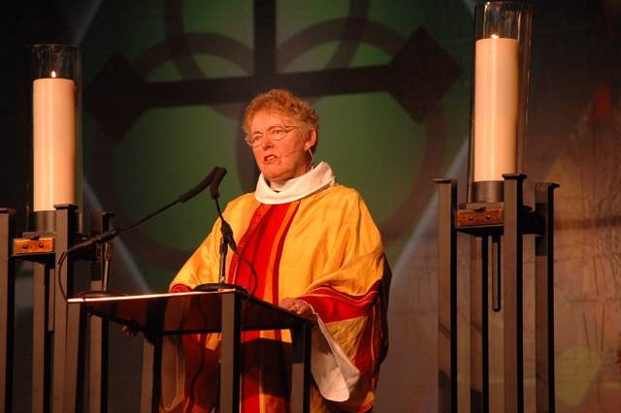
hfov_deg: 10.2
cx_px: 310
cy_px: 206
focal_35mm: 202
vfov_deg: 6.8
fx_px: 3491
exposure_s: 1/30
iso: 800
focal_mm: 135
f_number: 5.6
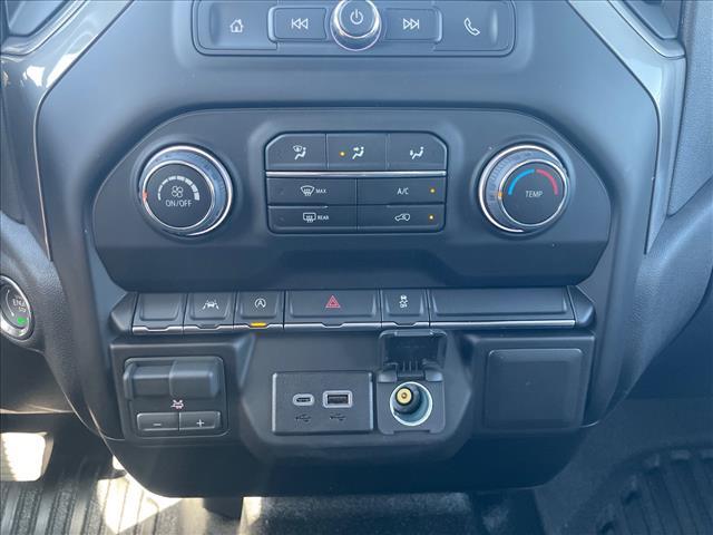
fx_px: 536
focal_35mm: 26
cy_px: 268
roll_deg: -0.4
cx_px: 356
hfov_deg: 67.3
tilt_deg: -24.4
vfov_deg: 53.1
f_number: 1.6
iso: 500
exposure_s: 1/60
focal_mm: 4.2
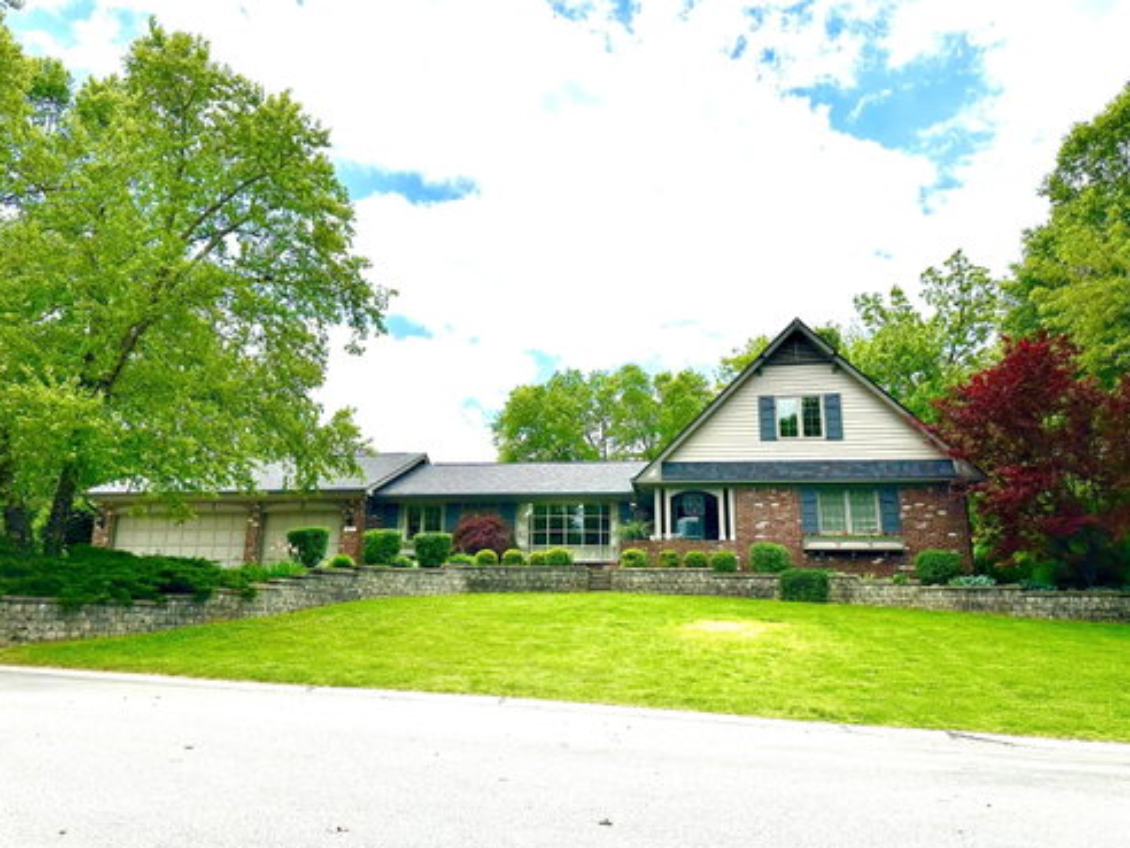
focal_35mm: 25
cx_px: 554
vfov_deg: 54.9
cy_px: 421
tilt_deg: +13.8
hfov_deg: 69.4
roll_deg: -0.7
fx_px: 816
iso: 80
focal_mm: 6.86
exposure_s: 1/10753
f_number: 1.78
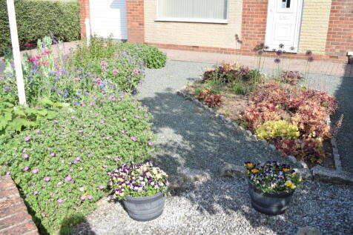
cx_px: 176
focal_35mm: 34
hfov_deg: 55.1
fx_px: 338
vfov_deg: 38.3
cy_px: 118
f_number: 20
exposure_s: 1/200
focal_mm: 23
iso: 800
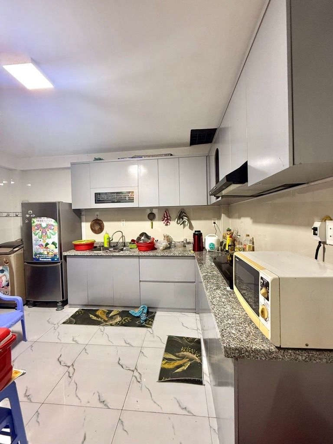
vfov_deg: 102.1
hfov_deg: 85.7
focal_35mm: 14
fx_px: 180
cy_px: 222
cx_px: 166
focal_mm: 2.22
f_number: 2.2
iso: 250
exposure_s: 1/50
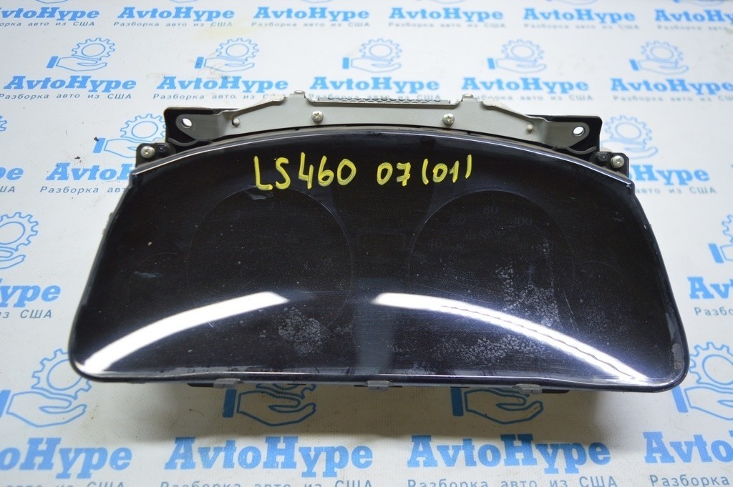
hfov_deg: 57.3
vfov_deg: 39.9
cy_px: 244
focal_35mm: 33
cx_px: 366
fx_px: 671
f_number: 3.8
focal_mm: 22
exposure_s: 1/50
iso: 400
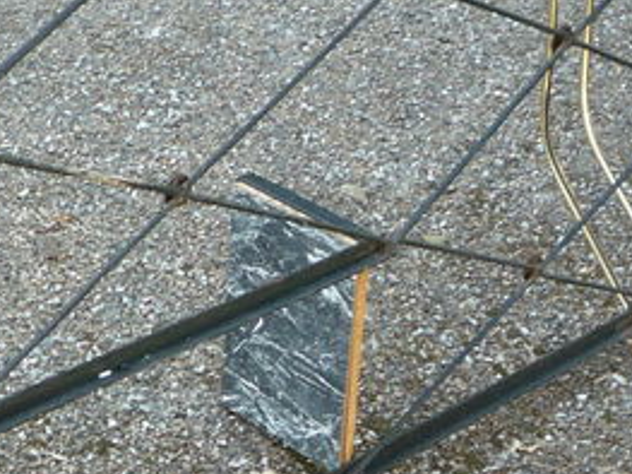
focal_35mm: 114
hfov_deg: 17.1
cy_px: 392
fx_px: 2080
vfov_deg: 12.9
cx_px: 94
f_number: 3.3
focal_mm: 5.2
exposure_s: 1/50
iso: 100
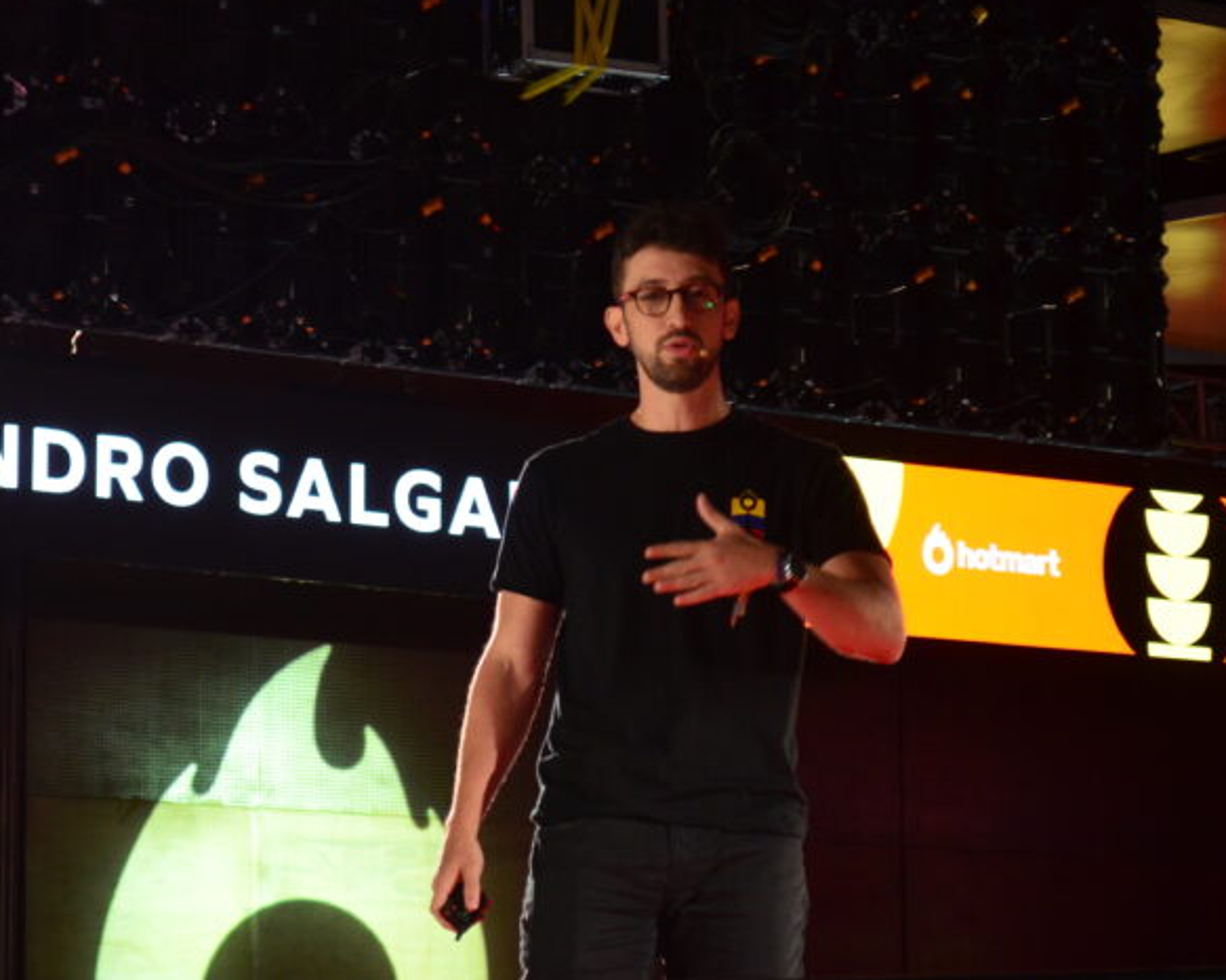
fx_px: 4927
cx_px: 330
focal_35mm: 136
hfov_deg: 14.1
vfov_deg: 11.4
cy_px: 570
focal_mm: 55
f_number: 5.6
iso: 1250
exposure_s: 1/80
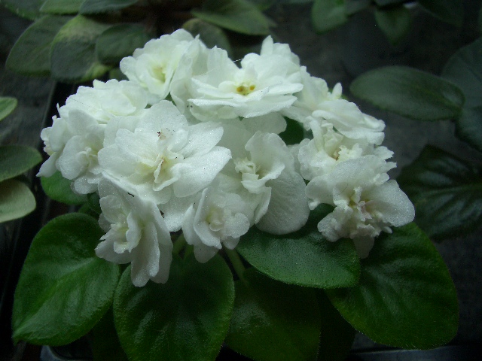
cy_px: 180
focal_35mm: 35
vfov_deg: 40.7
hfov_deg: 52.6
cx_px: 241
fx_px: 487
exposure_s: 1/80
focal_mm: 5.8
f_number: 2.6
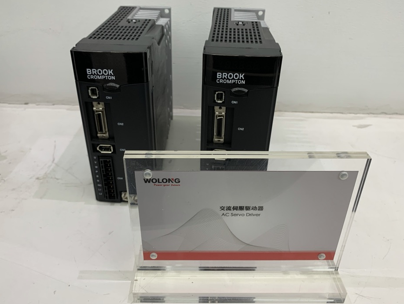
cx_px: 195
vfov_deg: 48.2
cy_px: 145
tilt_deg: -32.2
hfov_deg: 61.6
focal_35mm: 29
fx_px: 339
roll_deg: -0.6
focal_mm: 4.25
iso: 64
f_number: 1.8
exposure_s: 1/50
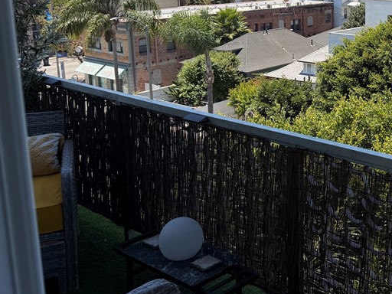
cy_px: 47
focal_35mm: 48
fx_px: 544
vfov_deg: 29.4
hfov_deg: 36.4
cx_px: 374
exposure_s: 1/3021
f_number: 1.78
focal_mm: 6.76
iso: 80
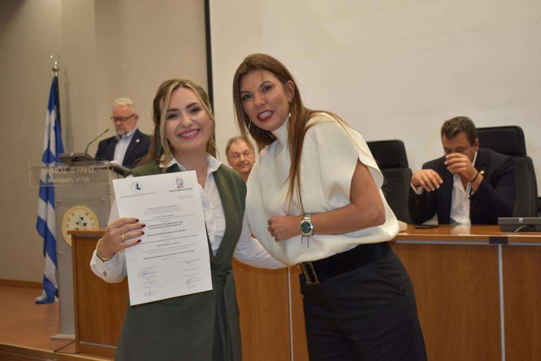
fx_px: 676
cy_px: 180
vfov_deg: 29.9
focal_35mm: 45
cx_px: 270
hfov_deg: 43.6
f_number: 4.2
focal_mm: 30
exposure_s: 1/160
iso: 800
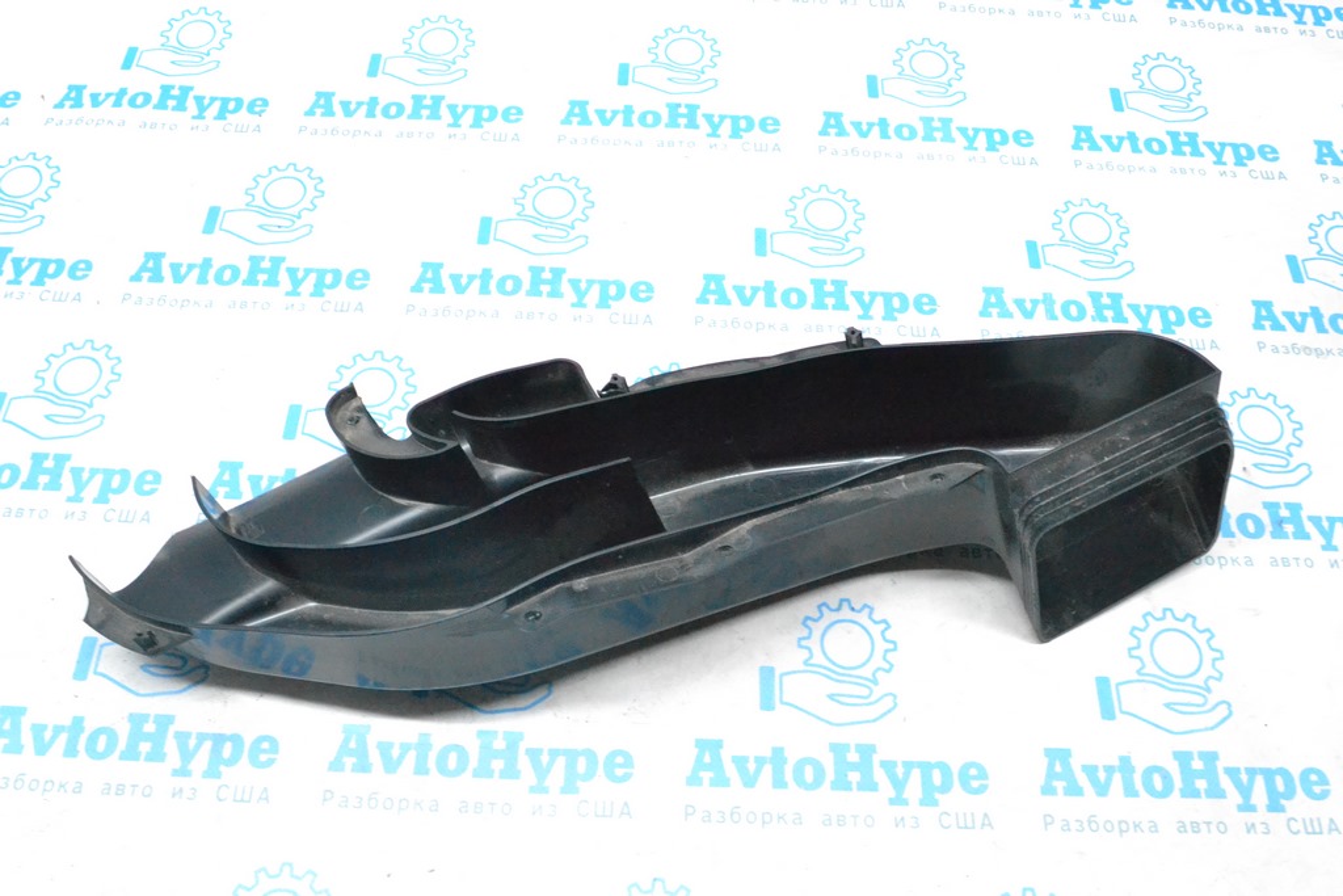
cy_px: 448
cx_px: 672
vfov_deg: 40.0
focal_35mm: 33
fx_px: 1231
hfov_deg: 57.2
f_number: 9
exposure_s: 1/160
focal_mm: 22
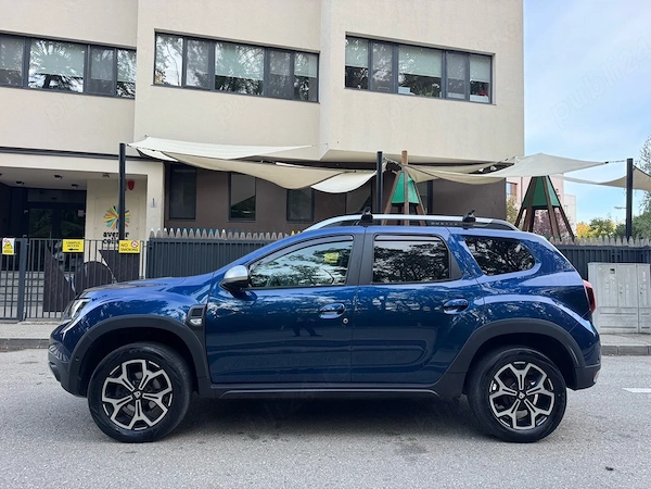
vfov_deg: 56.8
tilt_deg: +3.6
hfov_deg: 71.6
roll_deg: -0.8
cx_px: 326
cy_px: 244
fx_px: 451
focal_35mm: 24
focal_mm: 6.76
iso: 64
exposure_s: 1/271
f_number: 1.78
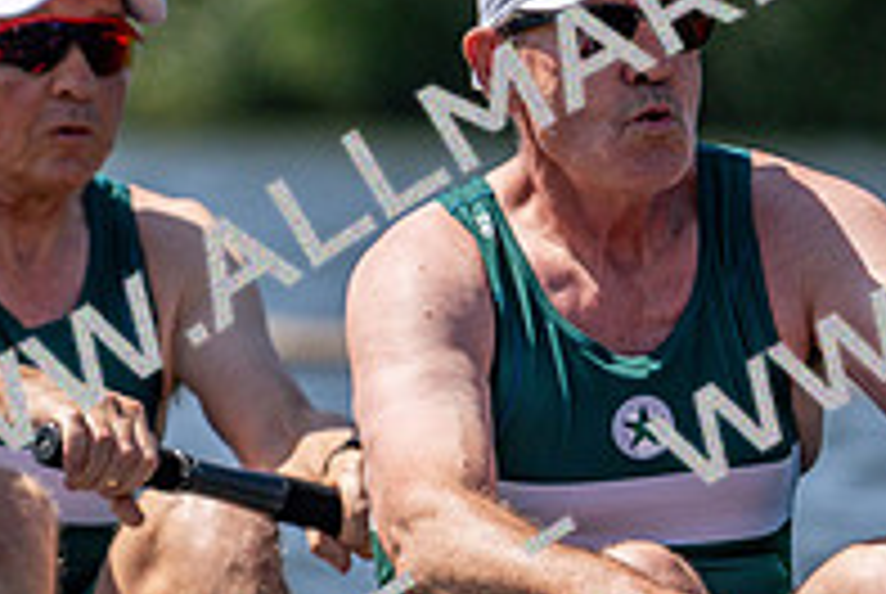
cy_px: 560
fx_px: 26225
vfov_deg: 1.3
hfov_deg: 1.9
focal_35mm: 1064
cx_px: 319
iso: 250
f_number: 6.3
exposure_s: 1/2000
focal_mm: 362
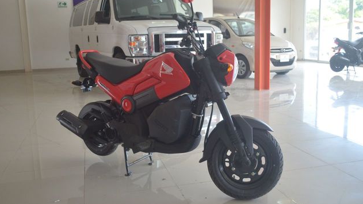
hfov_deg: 56.6
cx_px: 181
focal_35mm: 35
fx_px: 337
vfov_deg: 33.7
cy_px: 90
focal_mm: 22
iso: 500
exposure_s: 1/125
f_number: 4
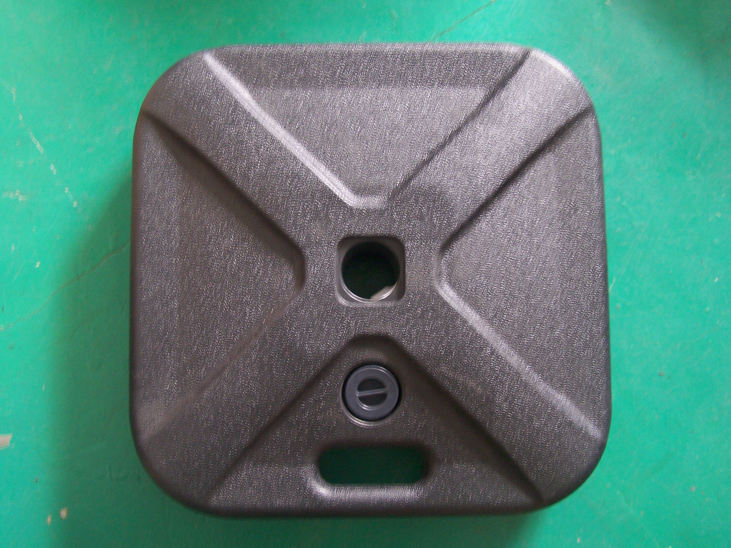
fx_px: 823
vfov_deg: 36.8
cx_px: 368
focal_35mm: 39
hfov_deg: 47.9
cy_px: 275
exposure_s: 1/8
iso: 140
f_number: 2.8
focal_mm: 6.3
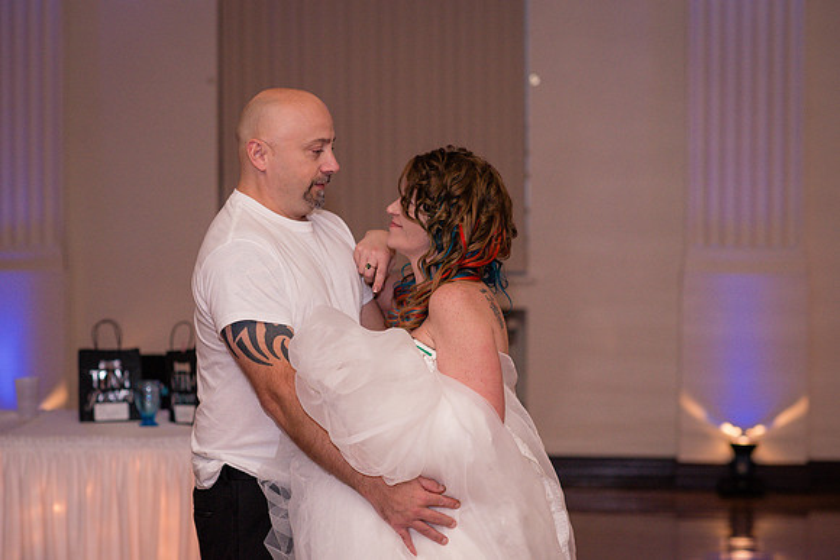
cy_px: 280
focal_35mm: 85
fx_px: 1984
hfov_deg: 23.9
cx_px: 420
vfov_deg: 16.1
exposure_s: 1/125
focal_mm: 85
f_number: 3.2
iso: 640
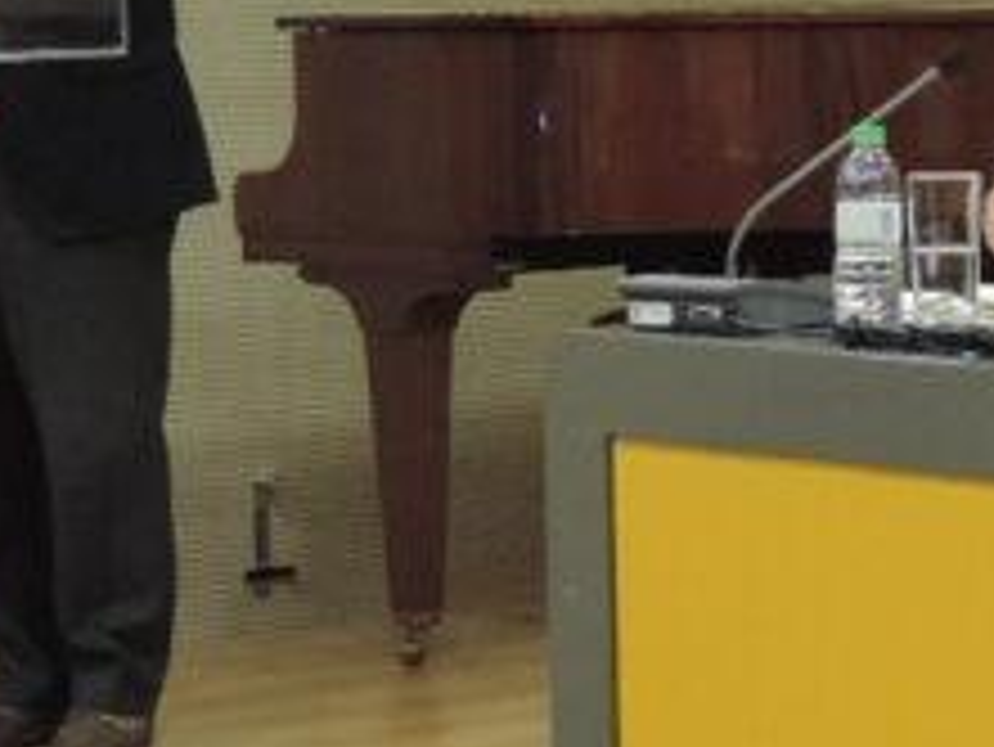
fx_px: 4654
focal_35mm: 162
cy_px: 176
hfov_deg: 11.8
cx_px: 1390
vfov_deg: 9.2
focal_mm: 6.2
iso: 400
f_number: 3.3
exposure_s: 1/20
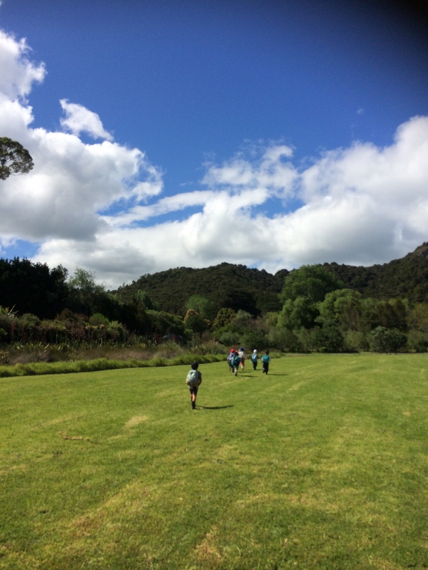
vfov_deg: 61.7
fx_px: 478
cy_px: 285
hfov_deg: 48.2
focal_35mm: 29
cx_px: 214
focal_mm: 4.15
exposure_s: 1/4115
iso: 32
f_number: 2.2
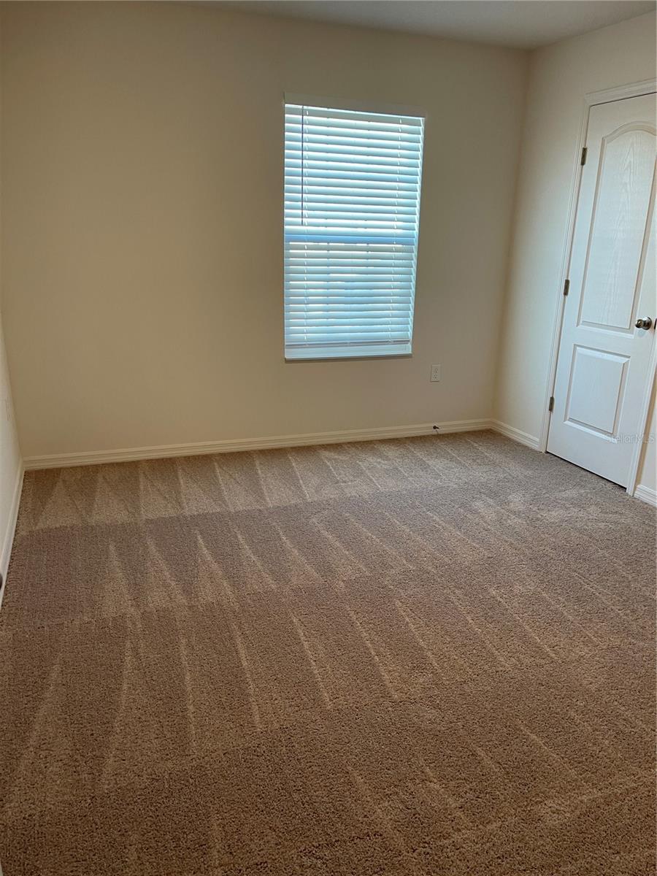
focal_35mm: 26
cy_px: 438
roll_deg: -1.1
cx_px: 328
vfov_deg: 67.3
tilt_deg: -16.7
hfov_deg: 53.1
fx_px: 658
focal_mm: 5.1
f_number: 1.6
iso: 80
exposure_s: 1/60
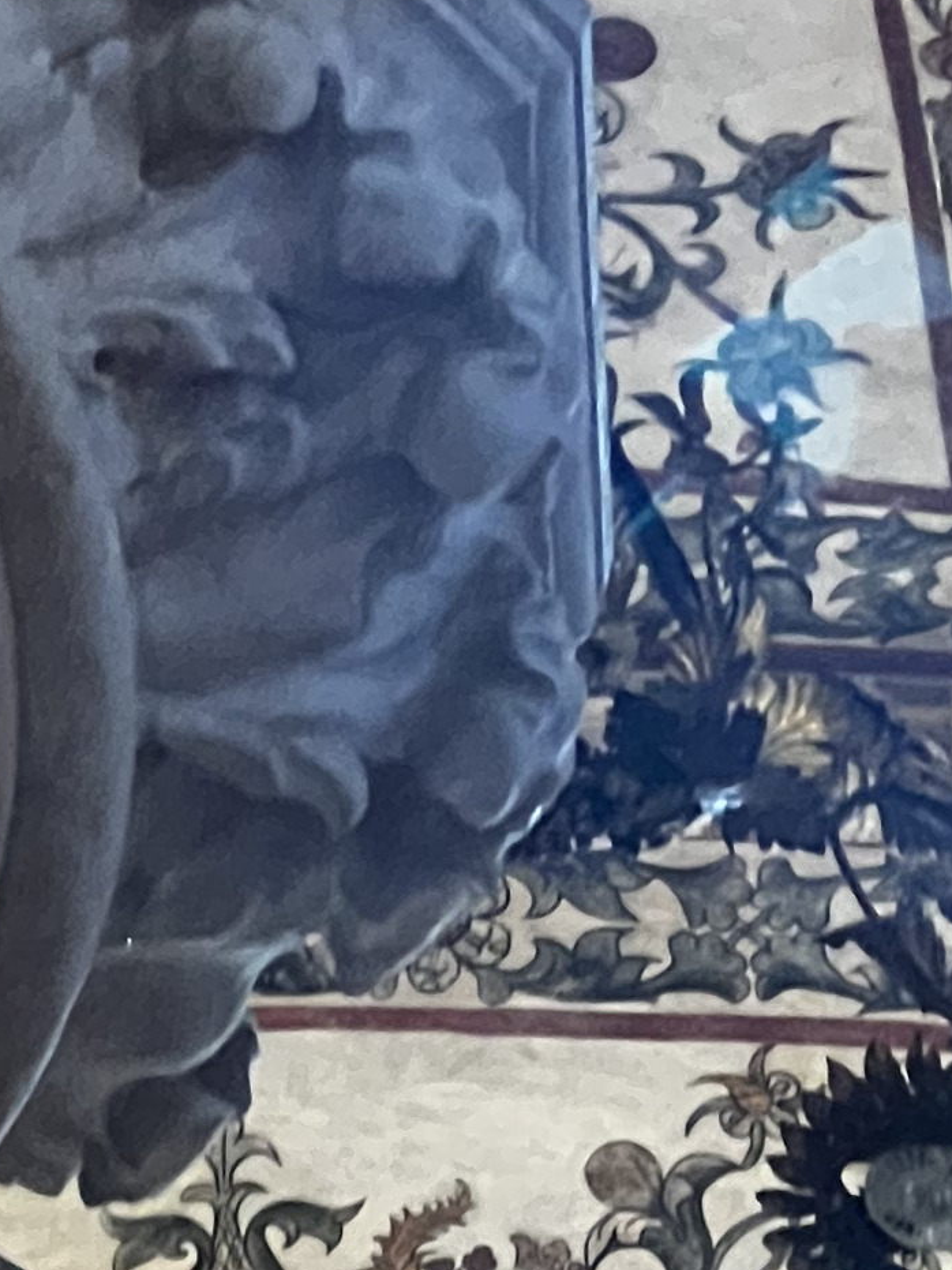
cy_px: 1846
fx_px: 12140
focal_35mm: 331
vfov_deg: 5.9
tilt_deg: +60.7
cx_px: 1922
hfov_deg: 4.4
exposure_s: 1/56
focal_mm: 9
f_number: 2.8
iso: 800
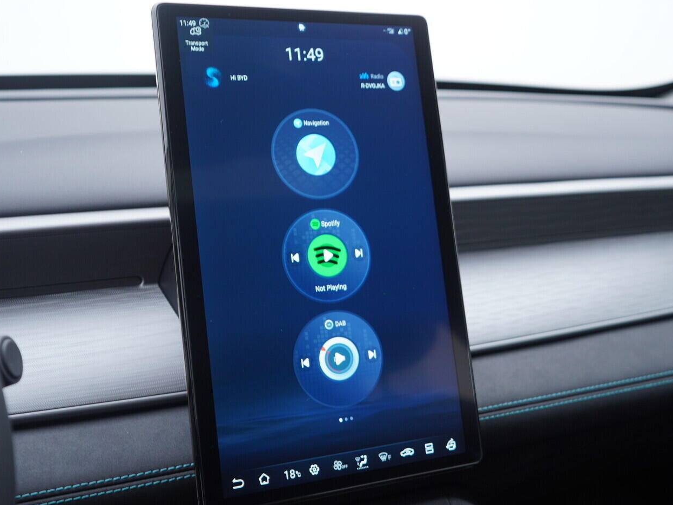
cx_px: 331
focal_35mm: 40
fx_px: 778
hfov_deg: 46.8
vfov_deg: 36.0
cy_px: 255
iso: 125
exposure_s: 1/40
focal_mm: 24
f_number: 2.8
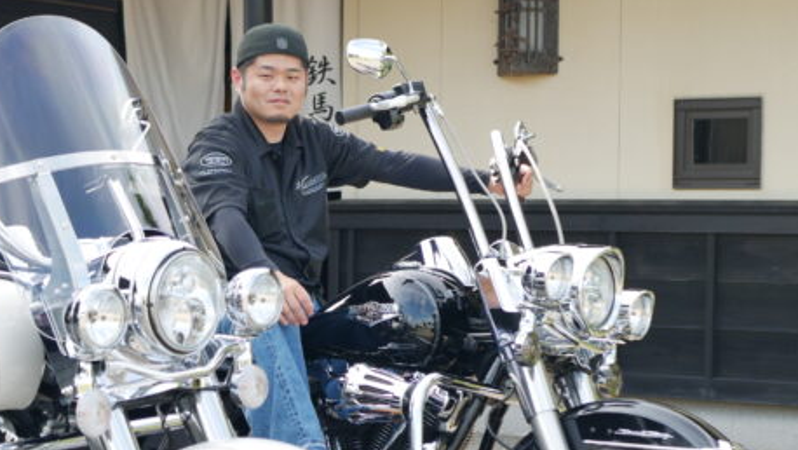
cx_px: 284
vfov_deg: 13.7
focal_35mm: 88
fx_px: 1863
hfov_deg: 24.1
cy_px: 310
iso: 200
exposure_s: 1/500
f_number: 3.2
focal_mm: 25
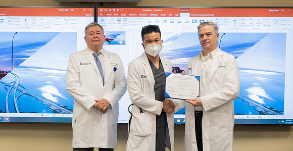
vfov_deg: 21.0
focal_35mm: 53
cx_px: 137
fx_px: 404
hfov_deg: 39.8
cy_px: 112
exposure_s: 1/160
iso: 800
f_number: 4
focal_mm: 34
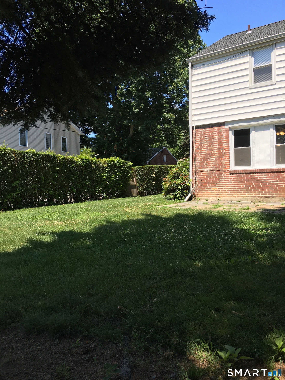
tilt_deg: -0.2
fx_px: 318
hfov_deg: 48.2
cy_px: 190
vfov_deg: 61.7
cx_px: 142
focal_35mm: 29
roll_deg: +2.3
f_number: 2.2
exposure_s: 1/712
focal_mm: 4.15
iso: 25
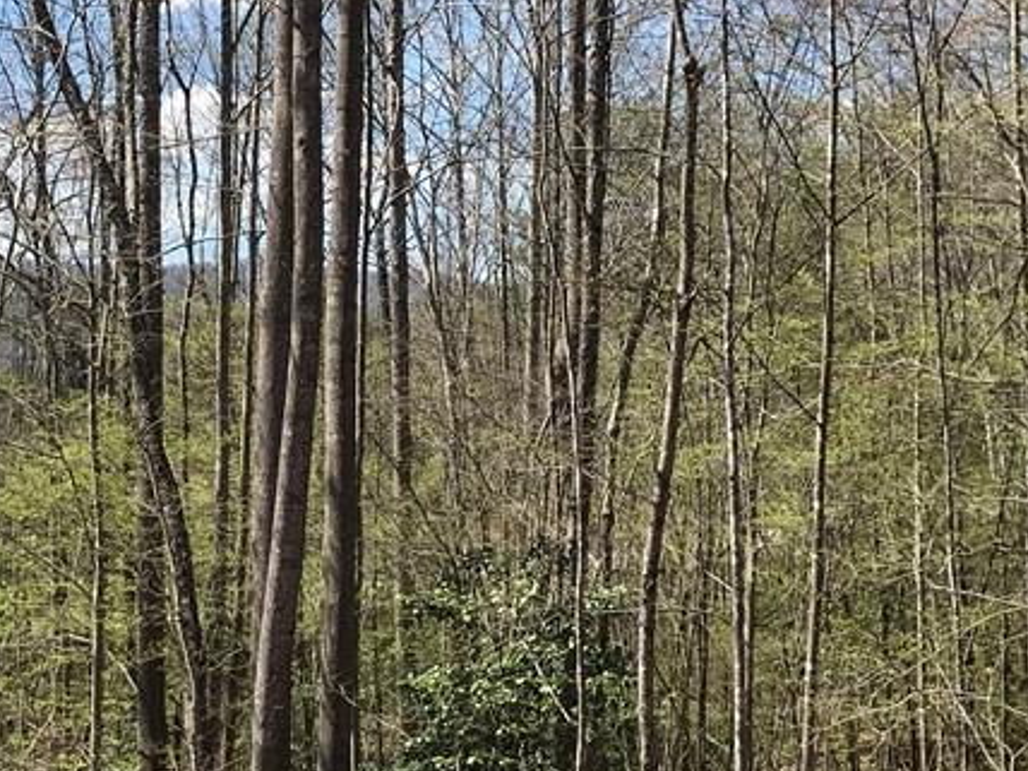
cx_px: 281
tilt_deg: -0.5
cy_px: 437
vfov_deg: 21.9
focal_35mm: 67
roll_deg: -1.5
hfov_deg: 28.6
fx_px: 1990
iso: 20
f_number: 1.8
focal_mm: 3.99
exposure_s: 1/1277
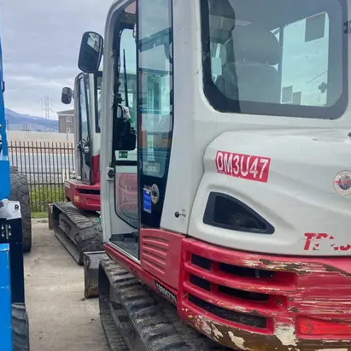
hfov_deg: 40.5
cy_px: 224
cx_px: 226
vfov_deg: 40.6
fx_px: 470
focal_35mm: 41
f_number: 1.8
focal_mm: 4.25
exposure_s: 1/654
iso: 32
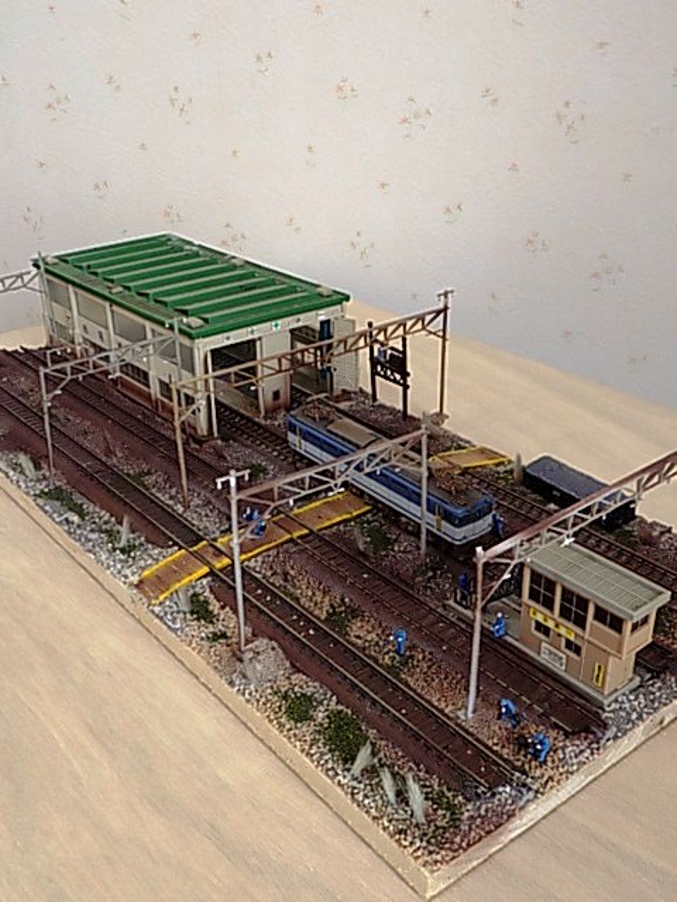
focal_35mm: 34
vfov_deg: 54.0
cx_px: 338
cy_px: 451
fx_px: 887
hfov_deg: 41.8
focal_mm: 6.1
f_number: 3.4
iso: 100
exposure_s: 1/30
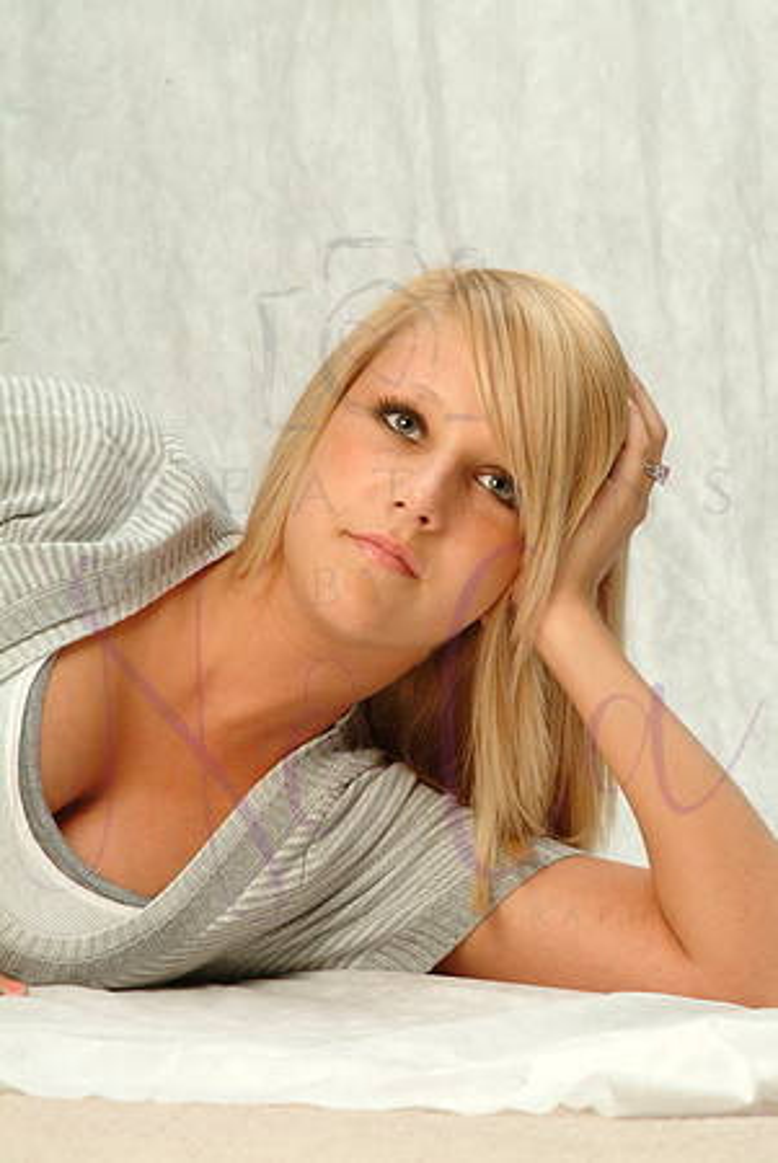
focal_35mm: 231
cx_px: 389
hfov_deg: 6.0
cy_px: 582
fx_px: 7470
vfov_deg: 8.9
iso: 400
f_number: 11
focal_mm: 154
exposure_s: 1/125
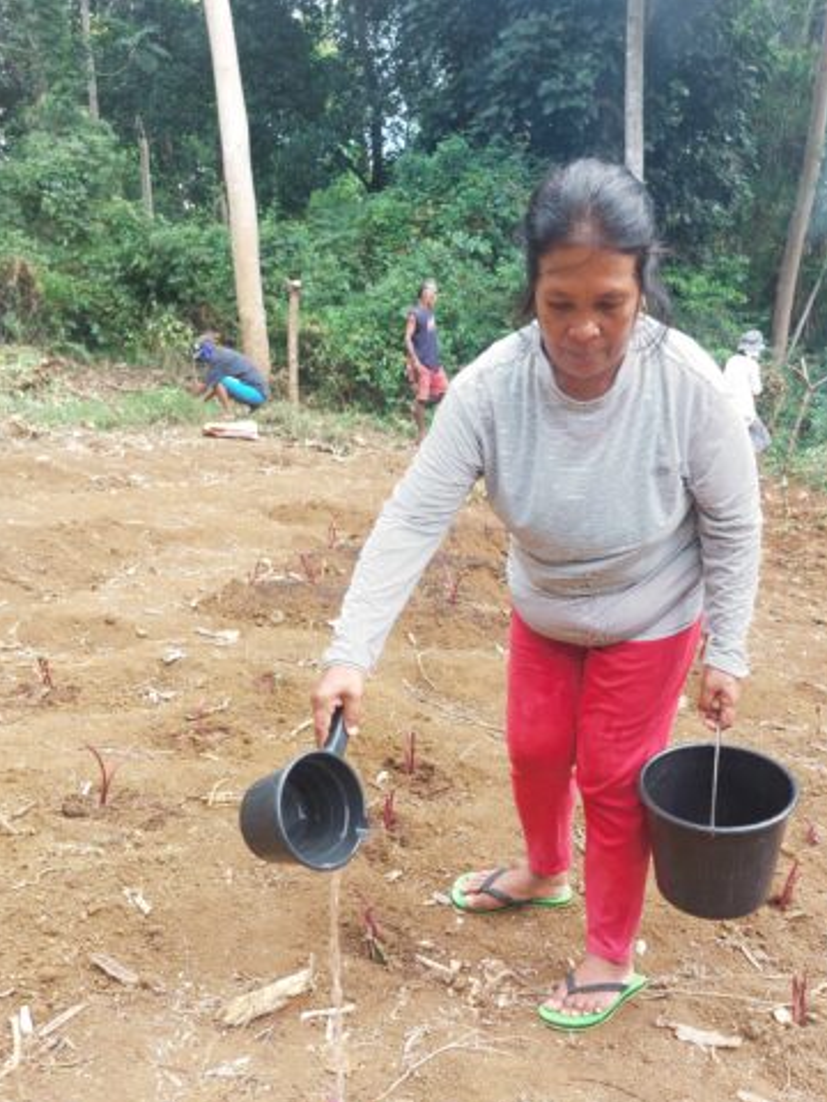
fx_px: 956
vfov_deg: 59.6
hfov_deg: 46.5
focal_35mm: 30
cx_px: 496
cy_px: 650
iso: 32
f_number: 1.8
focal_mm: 5.23
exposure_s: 1/120
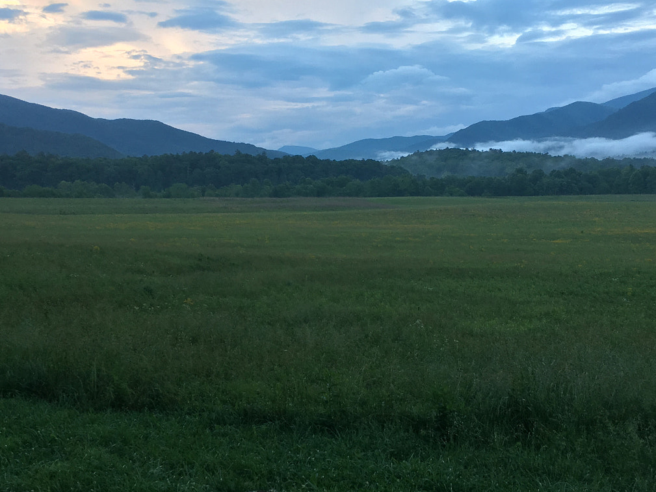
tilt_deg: -4.4
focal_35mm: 46
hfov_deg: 41.2
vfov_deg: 31.5
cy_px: 237
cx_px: 348
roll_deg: +1.3
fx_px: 872
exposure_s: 1/60
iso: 25
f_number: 2.2
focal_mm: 4.15
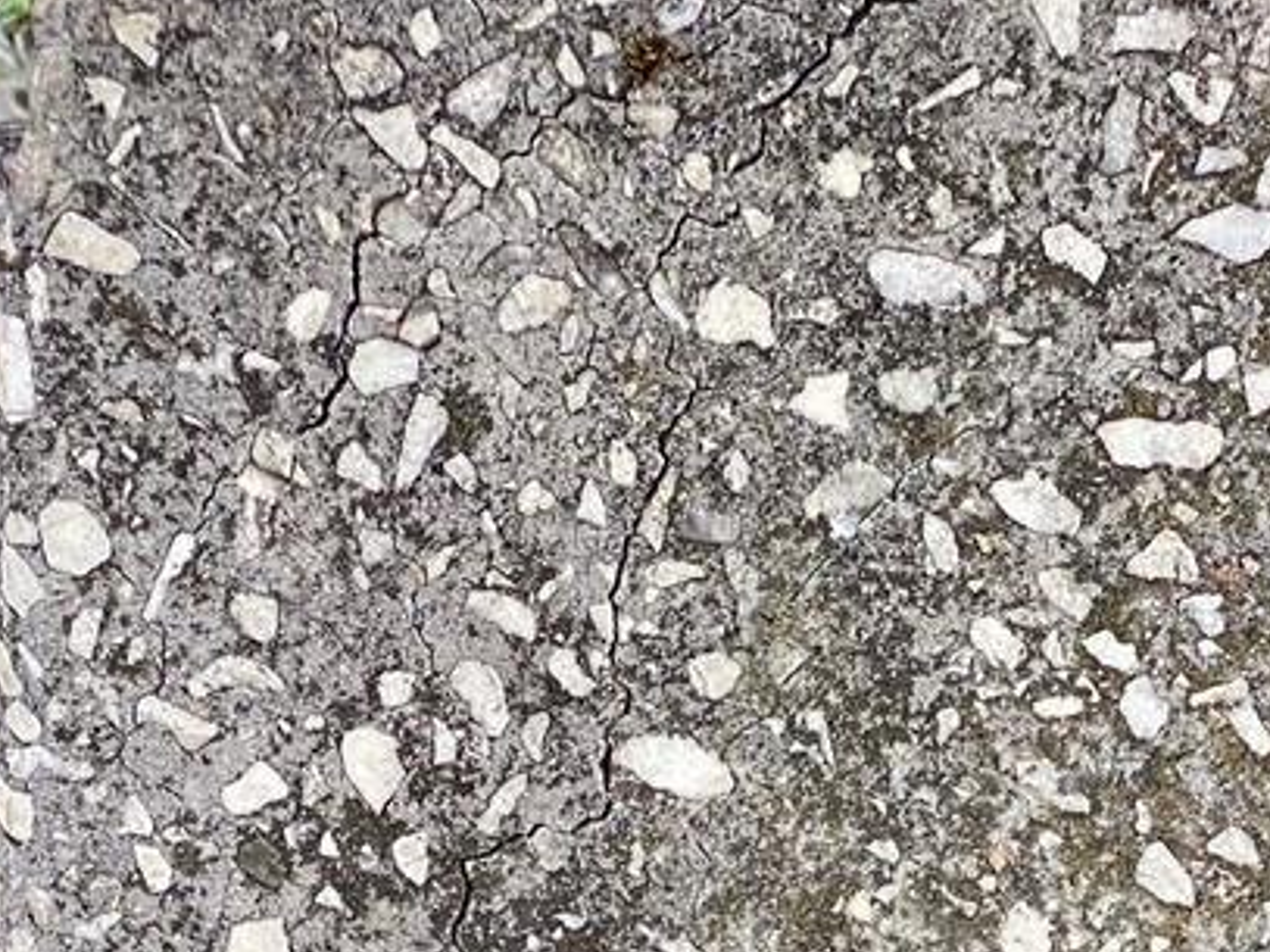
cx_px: 1158
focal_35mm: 184
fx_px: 6749
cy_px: 1455
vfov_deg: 7.9
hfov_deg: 10.7
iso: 20
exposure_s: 1/198
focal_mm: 6
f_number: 2
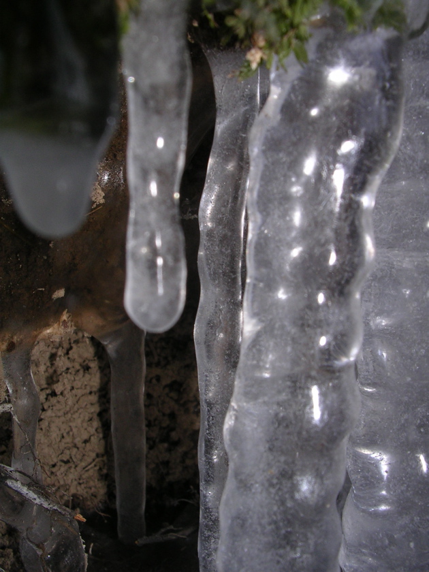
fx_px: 628
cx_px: 214
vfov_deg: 49.0
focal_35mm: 38
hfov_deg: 37.7
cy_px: 286
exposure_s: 1/60.1
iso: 50
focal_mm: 5.8
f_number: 5.6
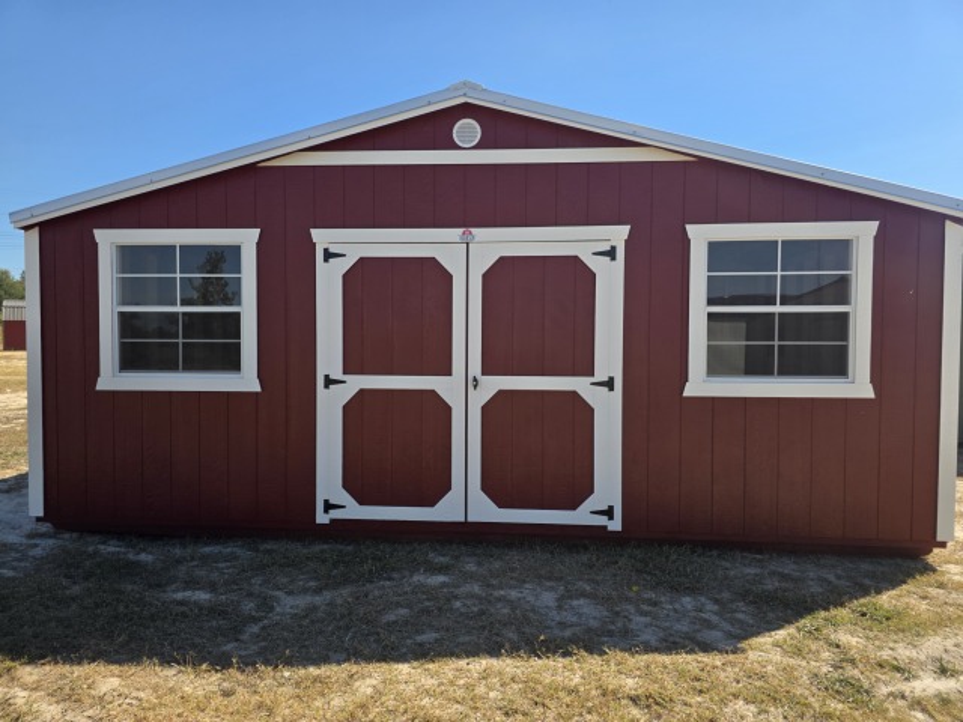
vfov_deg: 58.9
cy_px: 361
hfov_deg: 73.9
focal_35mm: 23
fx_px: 640
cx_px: 482
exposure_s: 1/3531
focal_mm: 6.3
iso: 80
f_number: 1.7
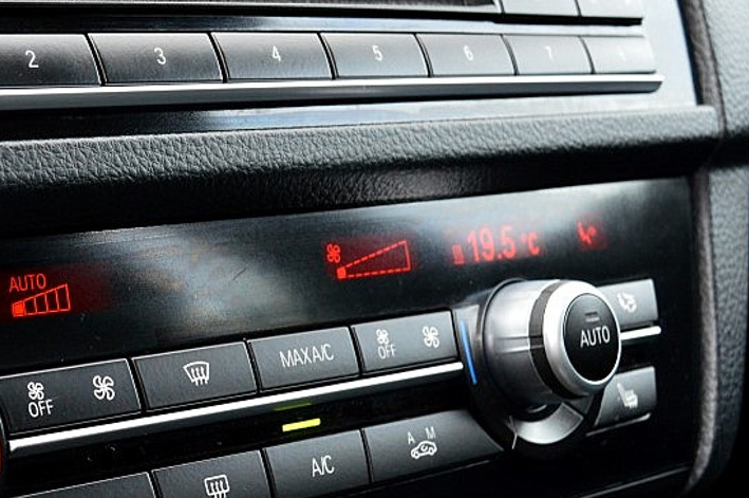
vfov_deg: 17.7
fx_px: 1600
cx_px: 32
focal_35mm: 77
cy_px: 240
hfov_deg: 25.3
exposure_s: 1/60
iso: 800
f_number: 7.1
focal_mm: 26
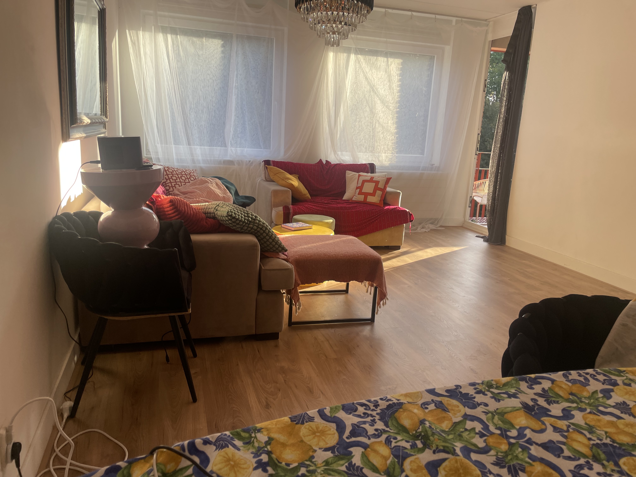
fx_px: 478
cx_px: 318
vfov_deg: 53.1
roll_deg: -3.2
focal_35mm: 26
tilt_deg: -12.9
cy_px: 238
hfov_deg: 67.3
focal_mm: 4.2
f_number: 1.6
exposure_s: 1/195
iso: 32
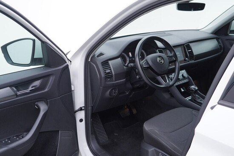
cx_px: 117
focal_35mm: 36
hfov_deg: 53.1
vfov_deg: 36.9
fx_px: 234
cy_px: 78
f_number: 3.2
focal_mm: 24
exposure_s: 1/50
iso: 125
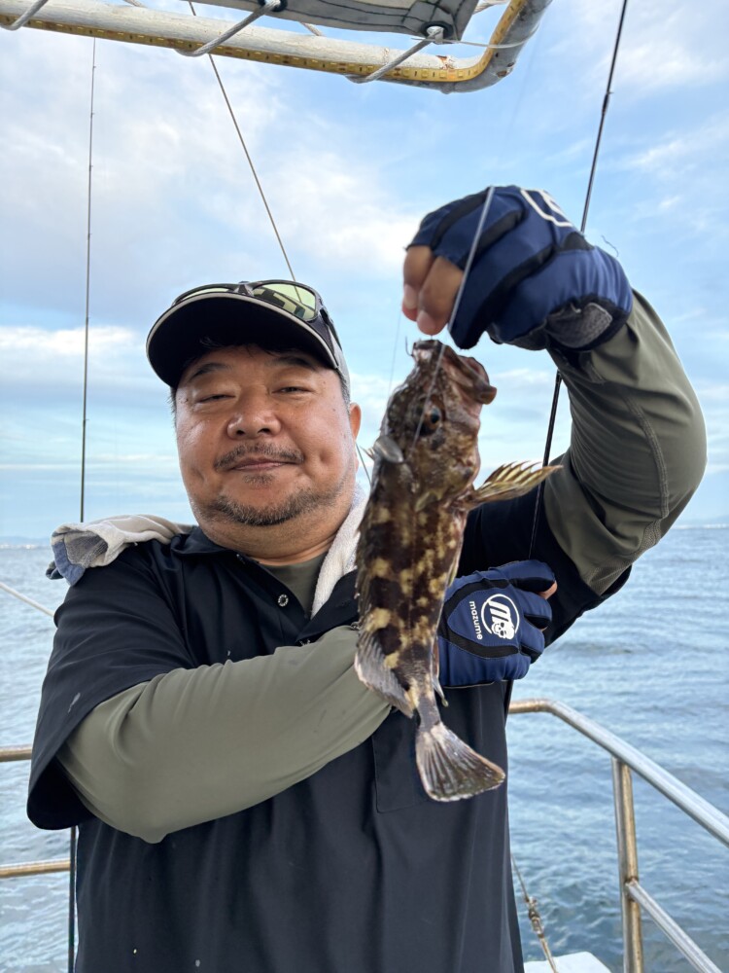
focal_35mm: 26
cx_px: 364
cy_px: 486
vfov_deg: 67.3
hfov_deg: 53.1
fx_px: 730
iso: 125
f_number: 1.6
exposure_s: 1/122
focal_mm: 5.96
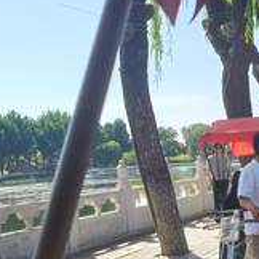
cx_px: 281
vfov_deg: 25.1
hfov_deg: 23.8
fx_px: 576
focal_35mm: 68
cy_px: 189
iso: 80
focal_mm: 4.84
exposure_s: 1/1575
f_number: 1.8
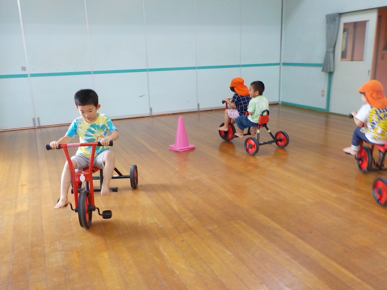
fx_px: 335
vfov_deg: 46.8
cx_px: 194
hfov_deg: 60.0
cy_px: 145
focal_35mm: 30
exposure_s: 1/30
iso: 280
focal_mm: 4.1
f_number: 3.3
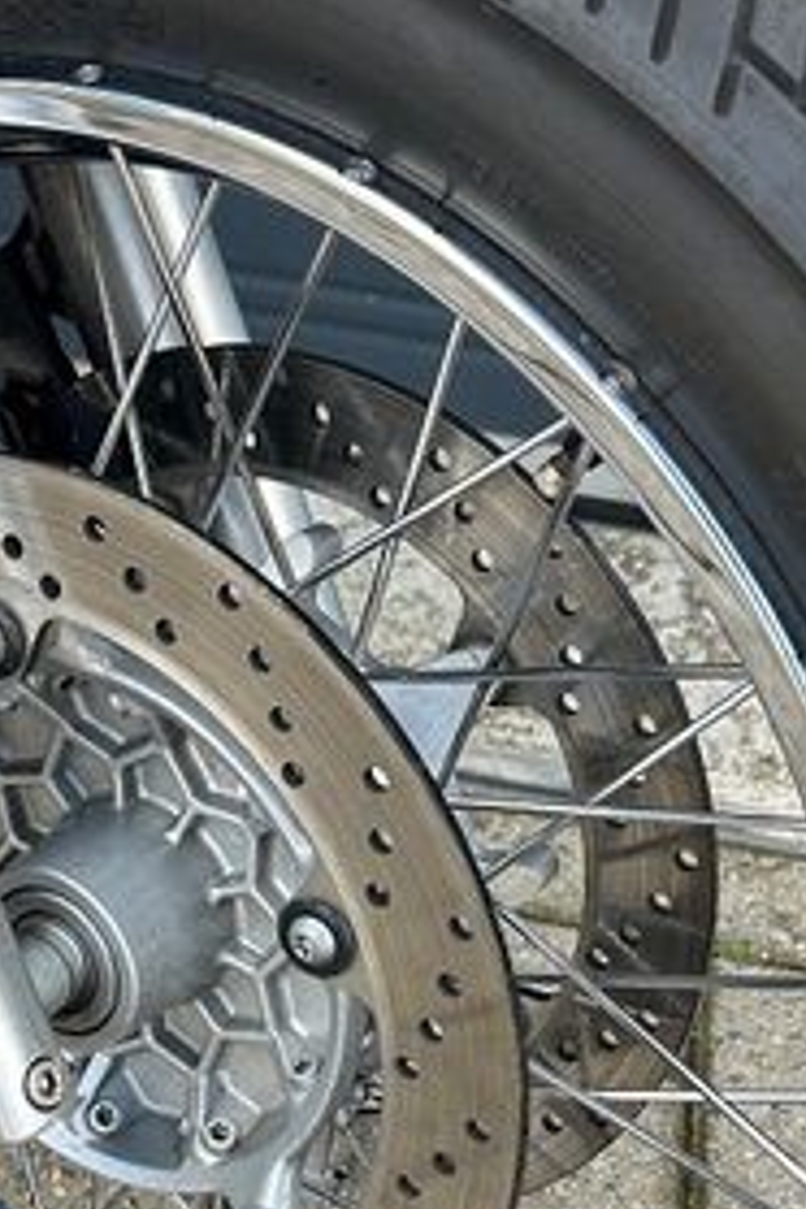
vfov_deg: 32.0
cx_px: 130
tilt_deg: -35.2
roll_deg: -6.4
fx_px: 2082
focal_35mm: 62
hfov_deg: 21.6
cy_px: 858
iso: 50
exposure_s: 1/523
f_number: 1.5
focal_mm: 5.7
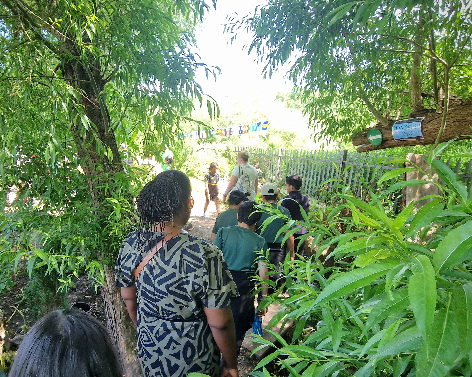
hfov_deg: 79.7
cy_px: 205
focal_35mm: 20
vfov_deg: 68.0
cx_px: 197
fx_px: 279
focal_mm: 2.2
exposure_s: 1/100
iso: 64
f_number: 2.2
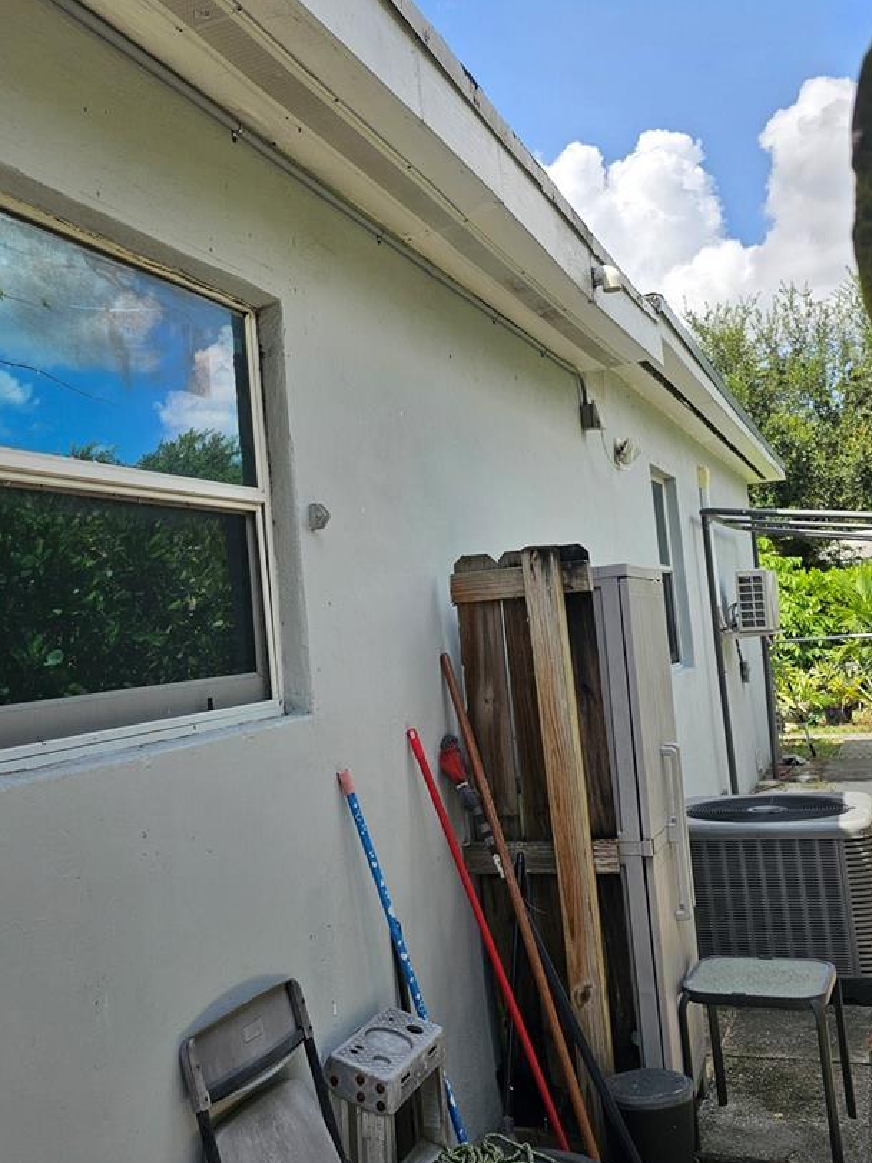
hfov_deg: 41.5
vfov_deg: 53.9
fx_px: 1142
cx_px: 335
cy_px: 553
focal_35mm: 34
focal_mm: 6.3
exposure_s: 1/420
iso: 10
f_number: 1.7
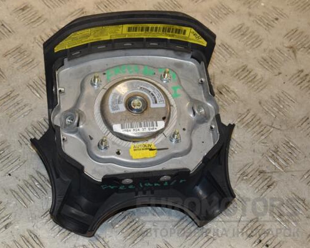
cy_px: 124
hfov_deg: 27.9
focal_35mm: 68
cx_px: 125
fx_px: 624
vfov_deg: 22.5
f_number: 8
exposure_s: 1/200
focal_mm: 40
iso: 800
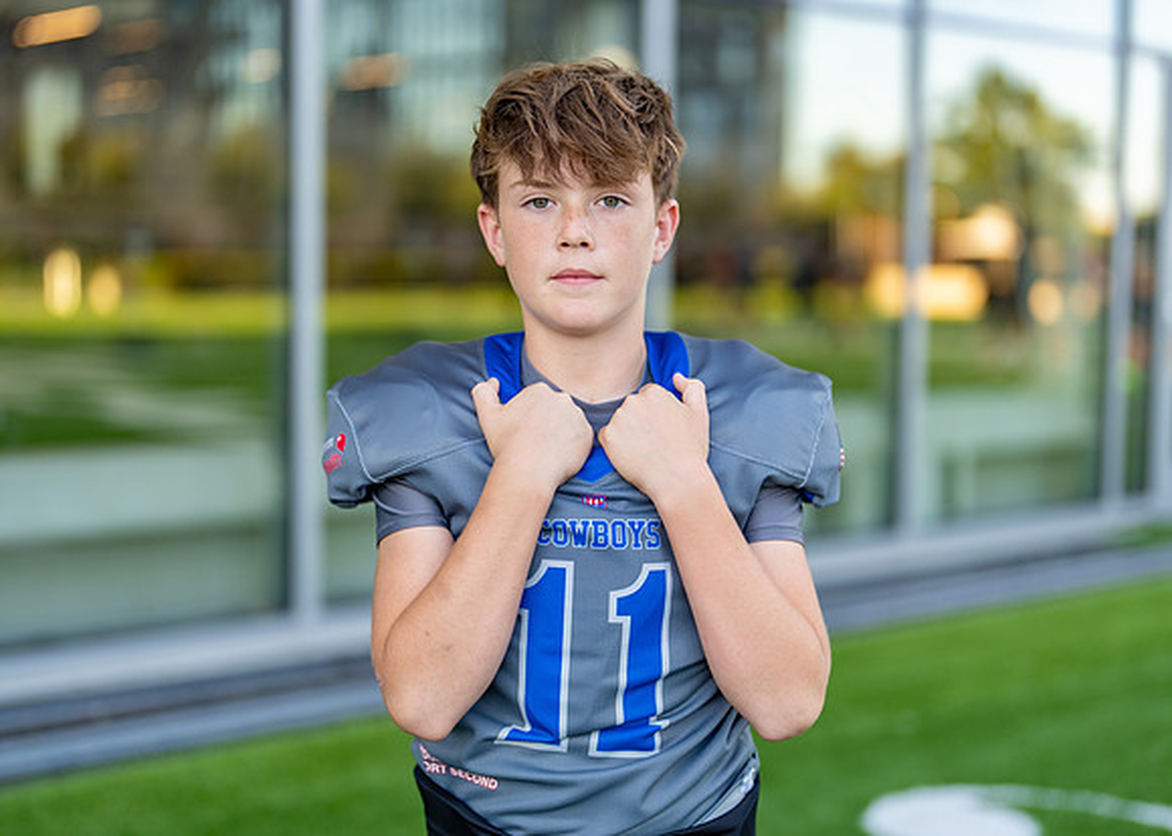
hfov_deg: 34.3
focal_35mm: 57
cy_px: 427
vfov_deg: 24.9
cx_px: 600
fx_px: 1896
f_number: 1.2
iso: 100
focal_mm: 50
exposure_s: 1/640
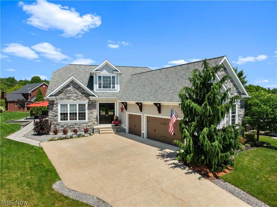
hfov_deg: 71.6
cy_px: 104
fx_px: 192
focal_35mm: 24
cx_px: 138
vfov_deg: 56.7
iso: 120
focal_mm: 12.29
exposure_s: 1/1000
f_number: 2.8
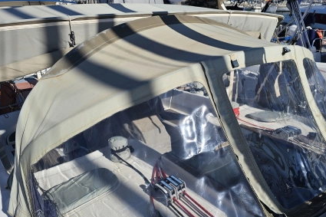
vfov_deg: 41.7
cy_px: 148
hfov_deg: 59.9
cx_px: 193
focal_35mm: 31
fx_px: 281
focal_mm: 6.3
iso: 10
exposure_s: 1/1176
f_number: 1.7
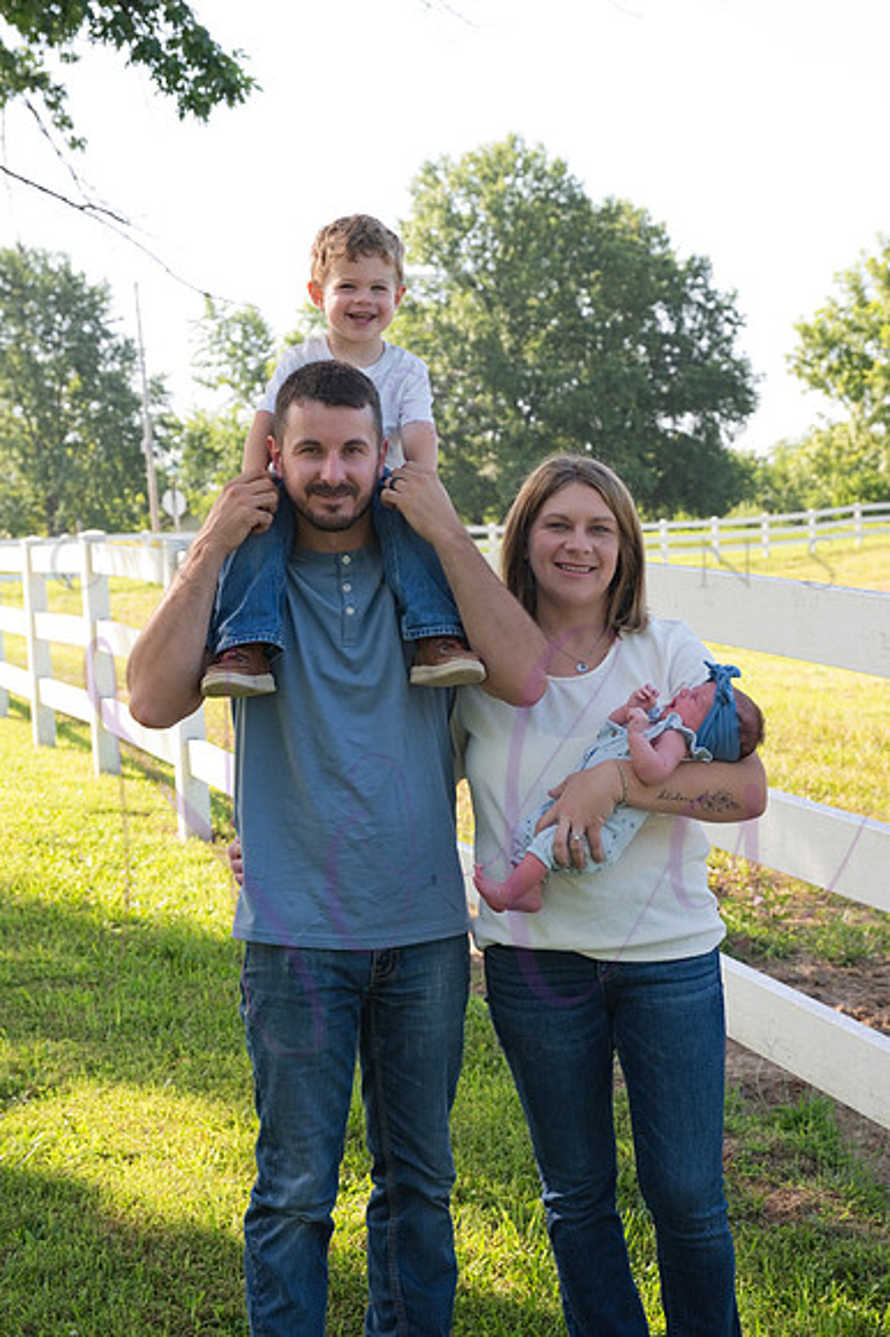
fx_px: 2079
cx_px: 445
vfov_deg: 35.7
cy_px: 668
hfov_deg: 24.2
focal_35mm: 56
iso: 400
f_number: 7.1
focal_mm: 56
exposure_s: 1/320
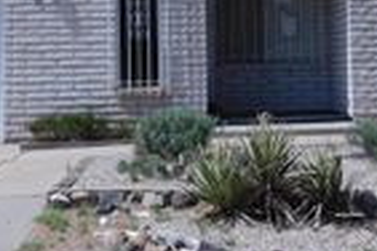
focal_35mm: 85
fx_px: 890
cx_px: 230
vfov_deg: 15.7
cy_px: -23
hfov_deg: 23.9
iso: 125
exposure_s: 1/500
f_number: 6
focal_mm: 4
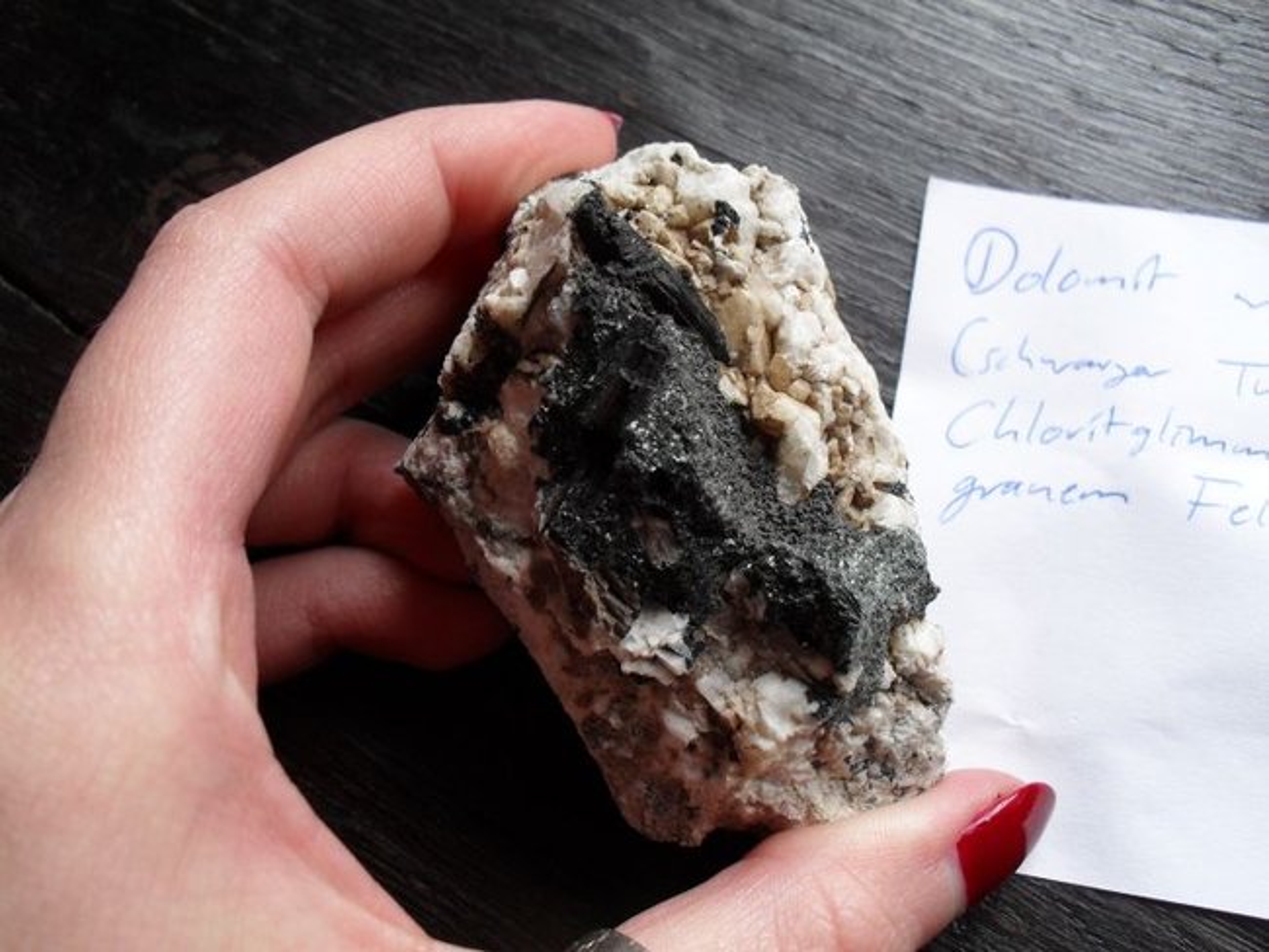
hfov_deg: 52.6
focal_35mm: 35
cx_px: 634
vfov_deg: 40.7
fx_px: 1284
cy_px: 476
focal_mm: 6.3
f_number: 3.2
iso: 100
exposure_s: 1/60
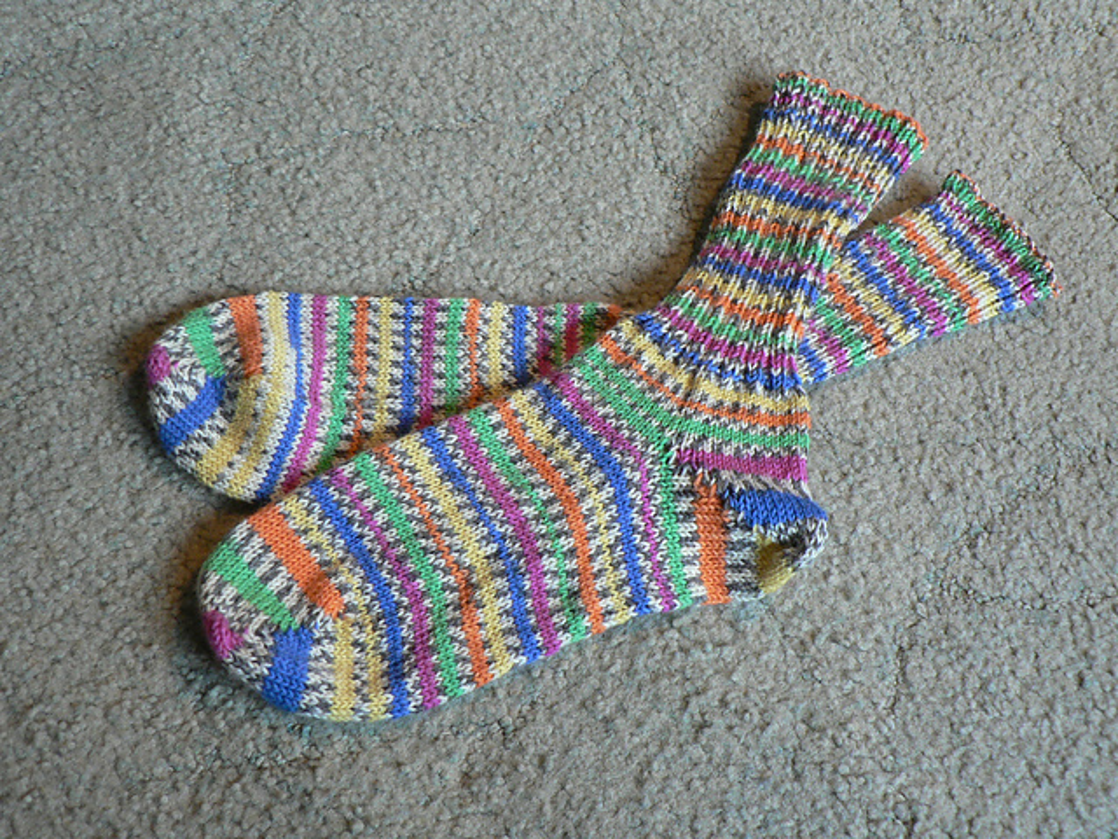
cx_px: 559
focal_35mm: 47
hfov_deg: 40.4
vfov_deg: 30.9
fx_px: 1518
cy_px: 420
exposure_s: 1/15
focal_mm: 7.9
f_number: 2.8
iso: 200
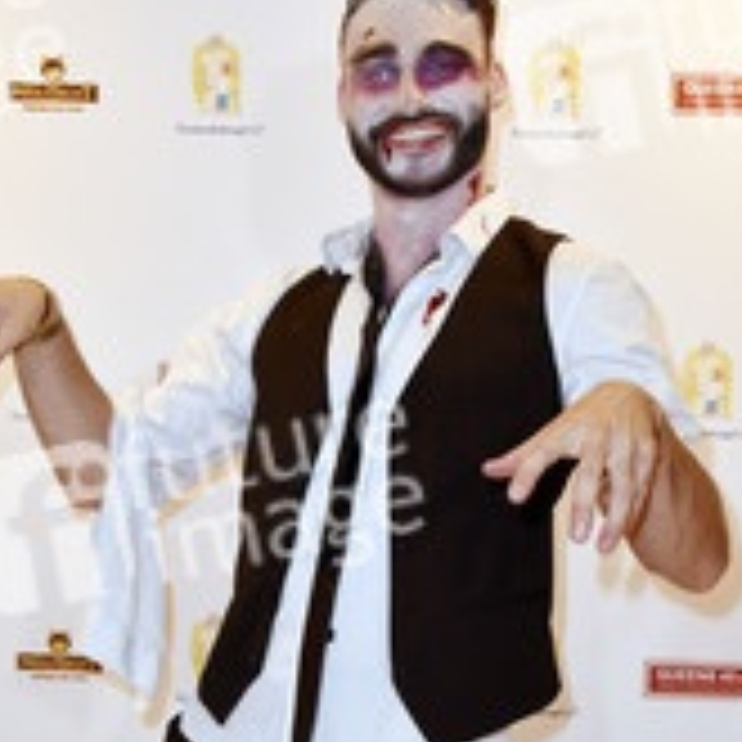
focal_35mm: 74
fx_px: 1795
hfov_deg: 23.3
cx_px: 324
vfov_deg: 22.5
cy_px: 733
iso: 1250
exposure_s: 1/160
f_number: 5.6
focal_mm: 36
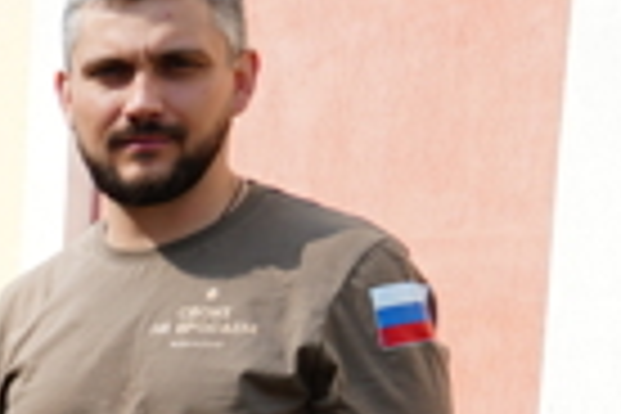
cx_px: -684
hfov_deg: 11.2
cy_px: 810
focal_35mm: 163
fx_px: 2812
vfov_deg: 8.1
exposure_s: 1/100
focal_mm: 20
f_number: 9
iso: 100
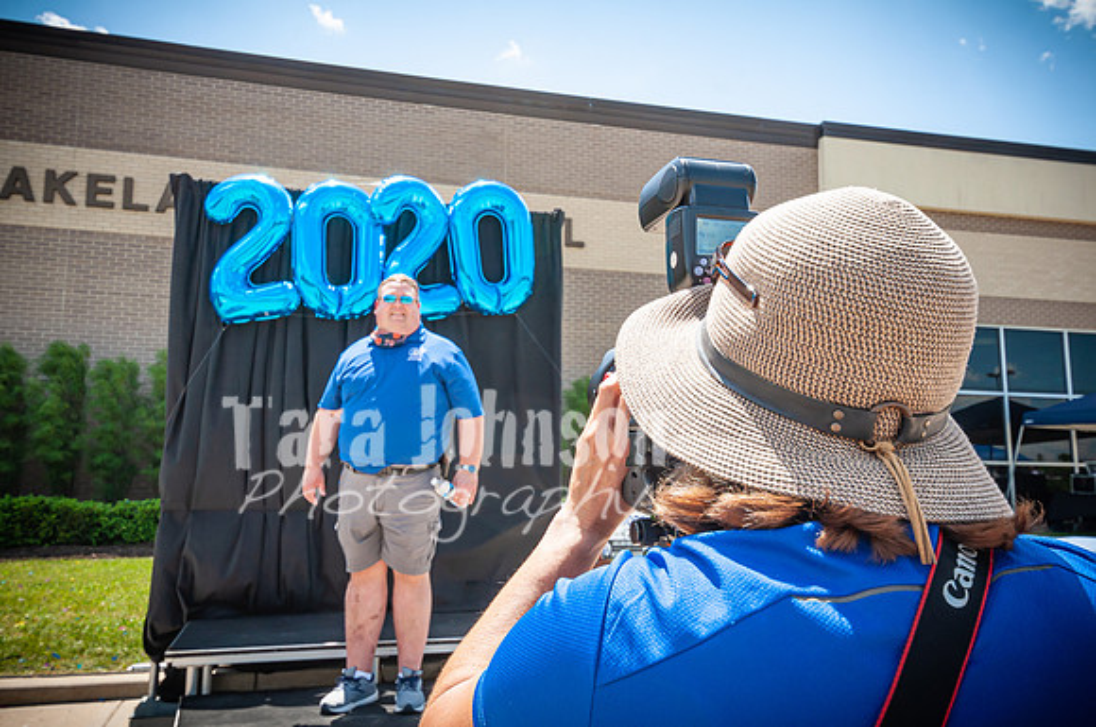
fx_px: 912
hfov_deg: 62.0
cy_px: 364
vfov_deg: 43.5
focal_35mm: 30
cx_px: 548
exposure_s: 1/250
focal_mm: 20
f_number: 8
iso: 200
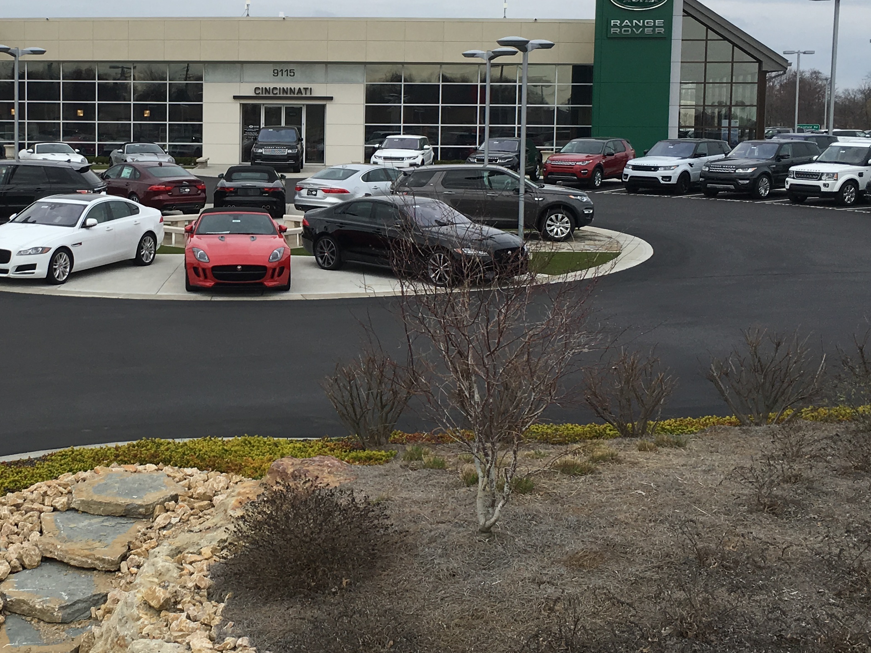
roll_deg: -0.8
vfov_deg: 26.0
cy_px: 241
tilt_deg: -2.5
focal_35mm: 56
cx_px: 209
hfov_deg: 33.6
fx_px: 1409
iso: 25
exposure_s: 1/1374
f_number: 2.2
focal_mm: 4.15
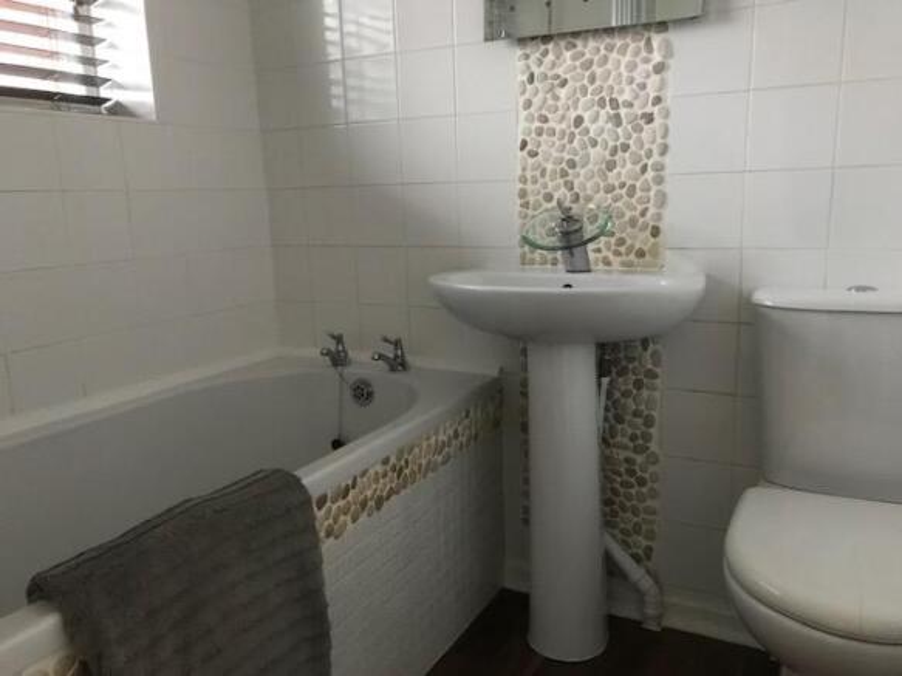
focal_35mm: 28
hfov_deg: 63.5
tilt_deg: -9.2
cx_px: 451
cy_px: 338
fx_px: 729
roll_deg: +1.8
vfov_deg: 49.7
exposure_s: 1/13
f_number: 1.8
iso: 100
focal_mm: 3.99
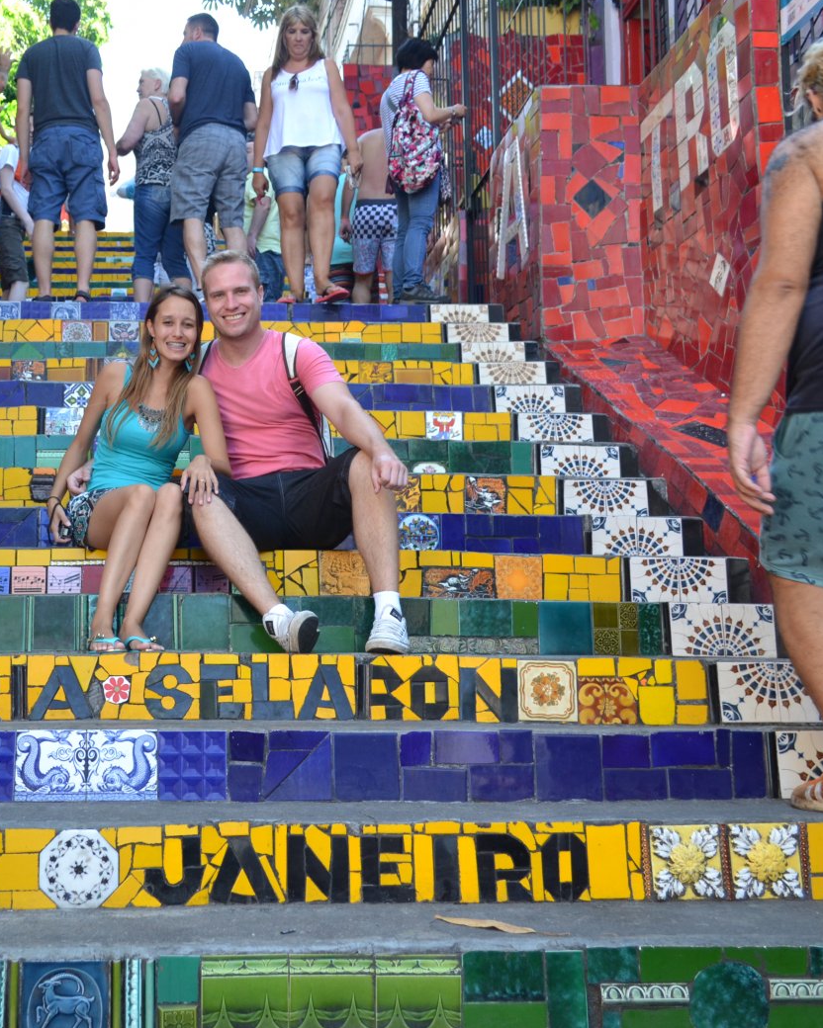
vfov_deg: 46.8
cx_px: 239
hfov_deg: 37.6
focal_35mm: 39
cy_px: 514
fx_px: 1187
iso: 400
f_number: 4
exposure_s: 1/60
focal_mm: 18
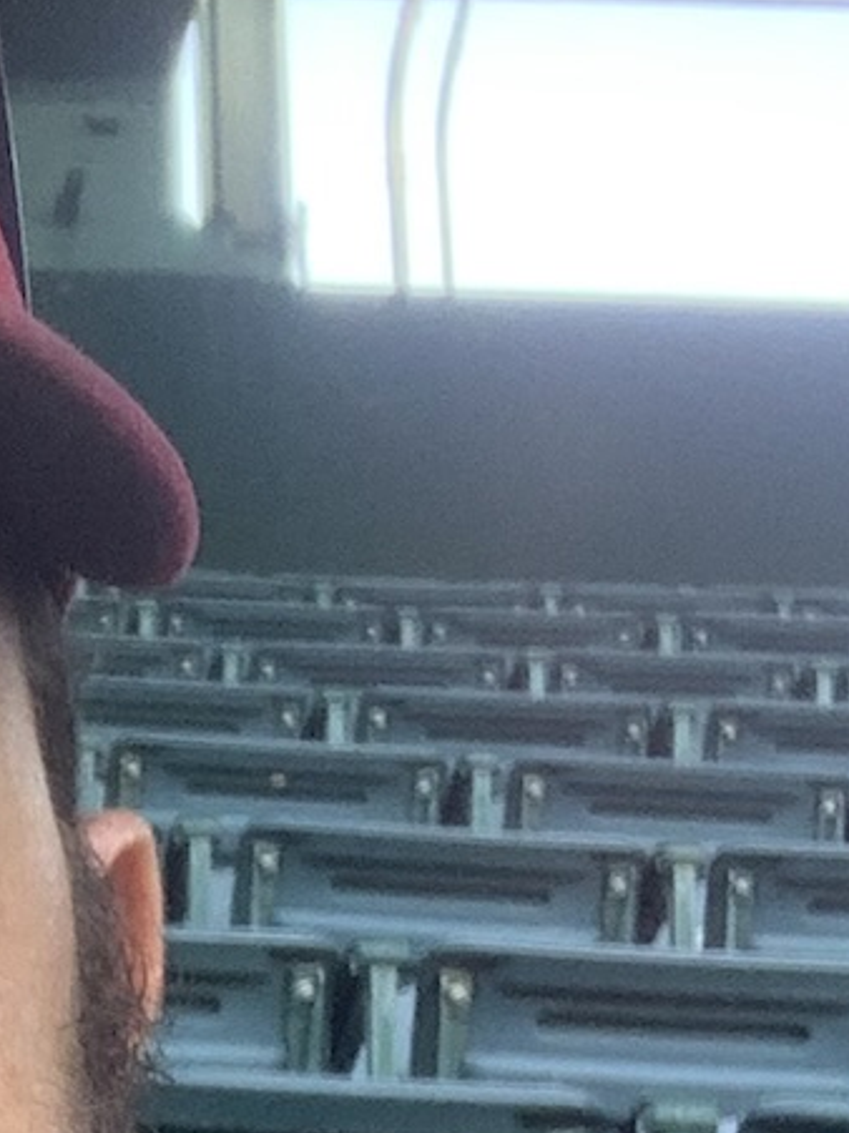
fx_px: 4646
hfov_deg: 9.8
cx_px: -776
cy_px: 1206
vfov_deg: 13.7
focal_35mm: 142
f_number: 2.2
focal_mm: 2.87
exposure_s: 1/118
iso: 64
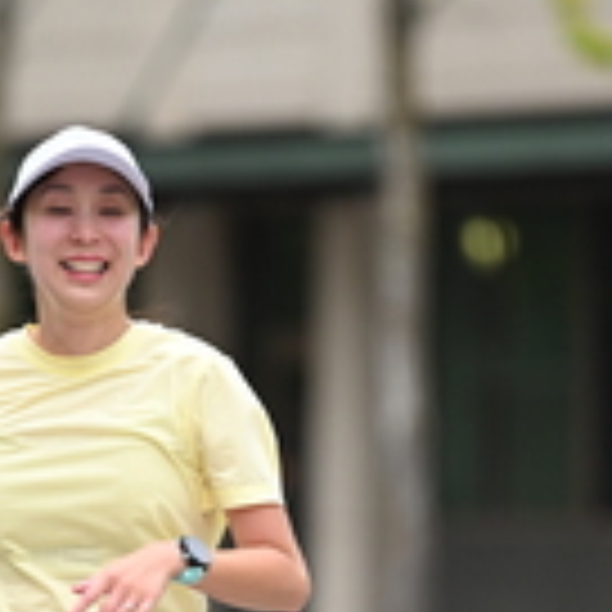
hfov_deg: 2.5
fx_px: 13782
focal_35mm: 689
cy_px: 616
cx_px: 142
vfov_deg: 2.5
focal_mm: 200
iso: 640
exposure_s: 1/2000
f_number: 2.8
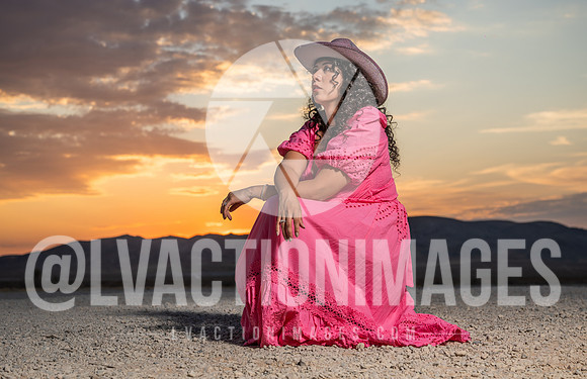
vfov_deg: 24.9
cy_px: 191
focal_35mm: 53
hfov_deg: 37.8
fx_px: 858
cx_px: 312
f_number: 4.5
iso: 64
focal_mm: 48
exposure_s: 1/250
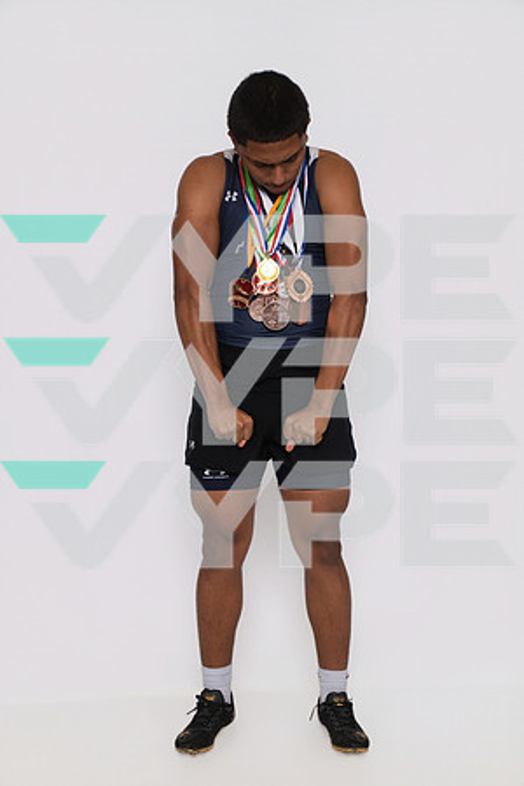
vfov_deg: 48.5
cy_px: 393
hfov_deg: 33.4
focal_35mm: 40
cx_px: 262
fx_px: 873
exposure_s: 1/320
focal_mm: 40
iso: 640
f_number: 8
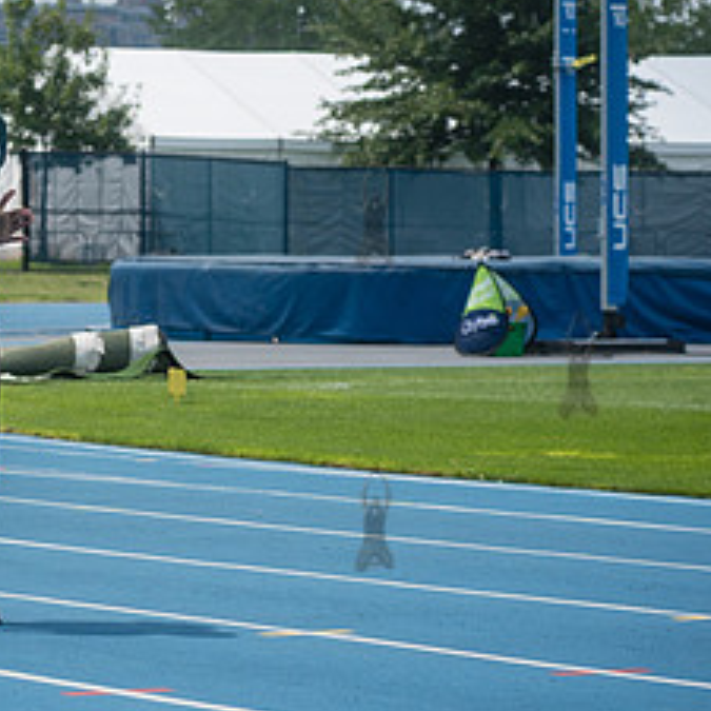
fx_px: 4601
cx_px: -35
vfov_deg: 8.8
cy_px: 362
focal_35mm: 198
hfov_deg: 8.8
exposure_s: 1/1250
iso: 160
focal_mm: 80
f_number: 5
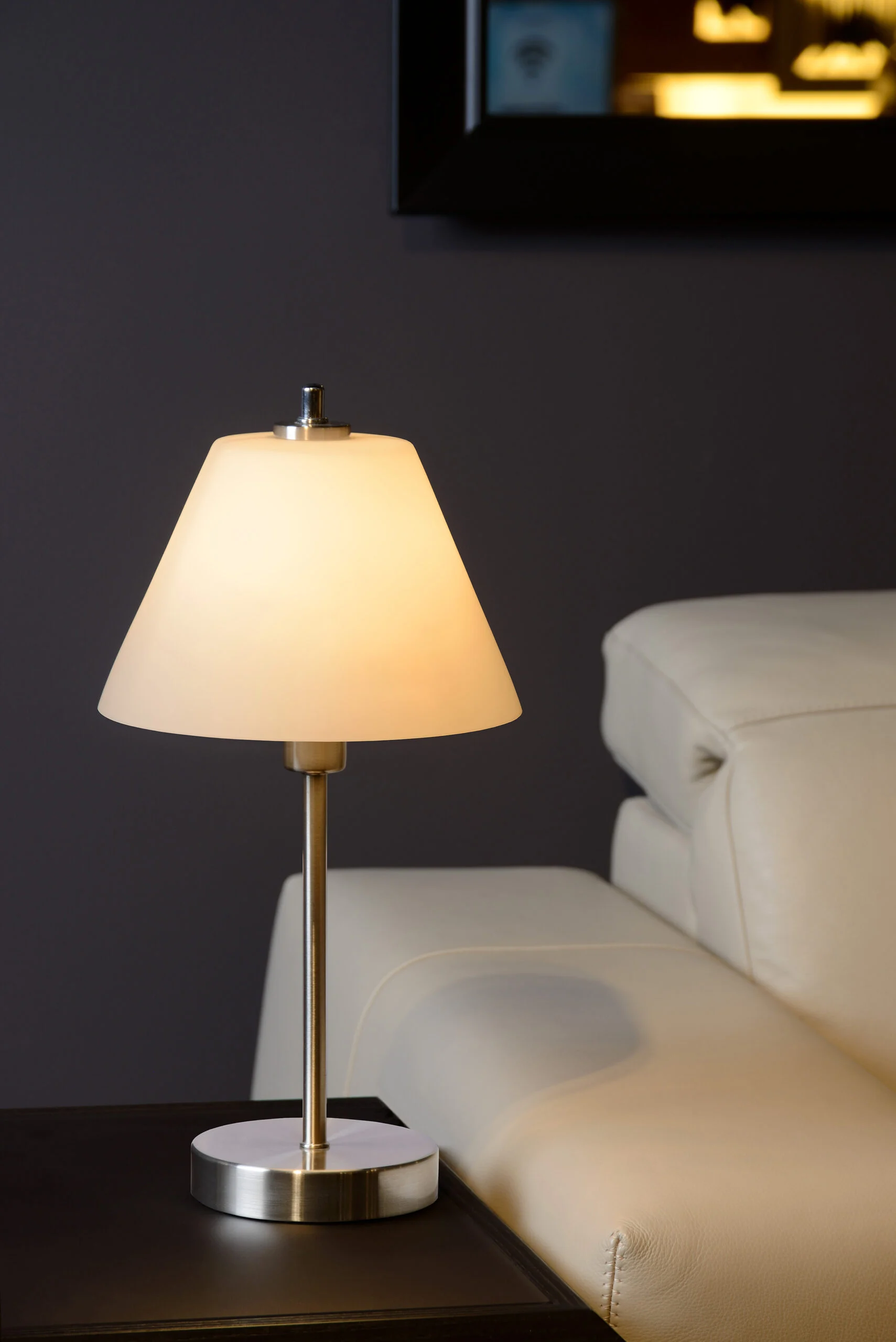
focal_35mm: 120
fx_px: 4475
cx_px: 448
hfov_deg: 11.4
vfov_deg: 17.1
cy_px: 671
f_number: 8
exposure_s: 1/8
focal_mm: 120
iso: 100
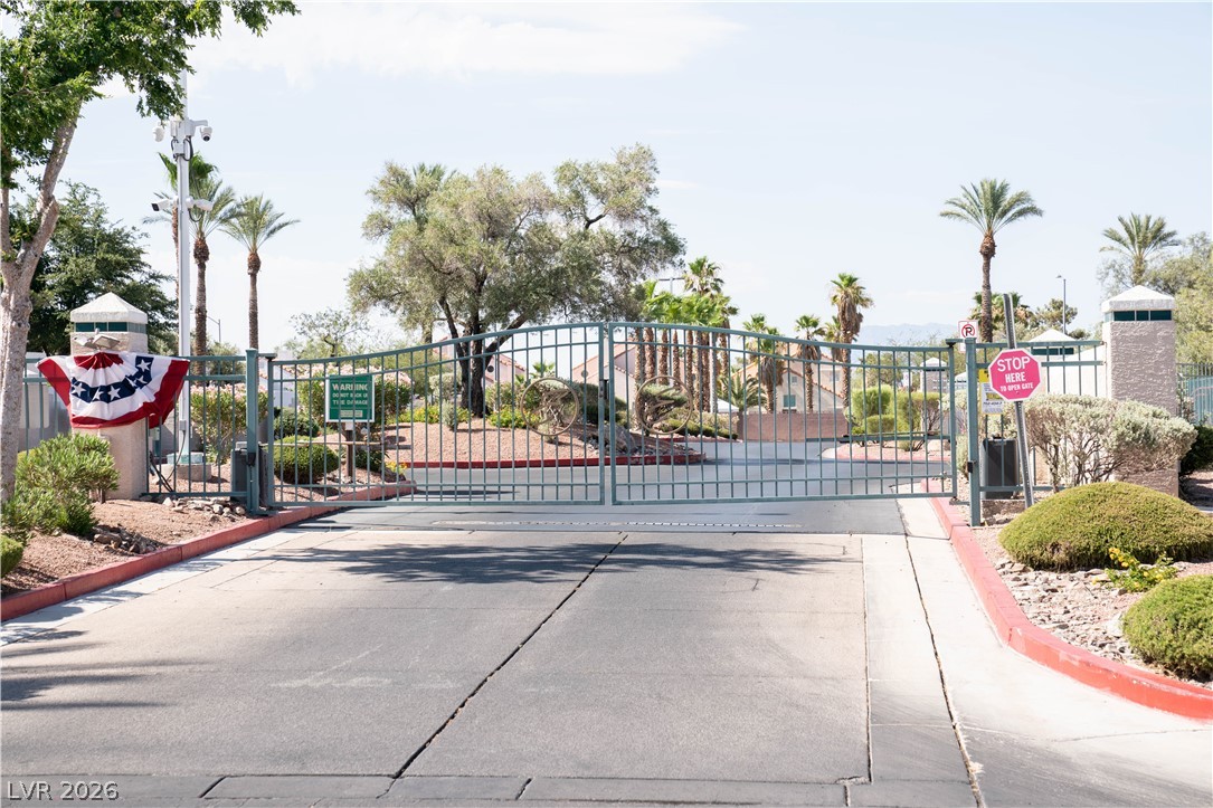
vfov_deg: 19.5
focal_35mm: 70
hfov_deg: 28.8
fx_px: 2358
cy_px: 404
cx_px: 606
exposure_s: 1/1000
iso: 100
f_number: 8
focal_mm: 70
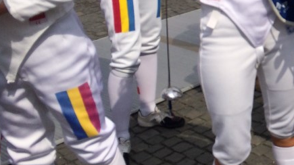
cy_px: 18
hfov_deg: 25.1
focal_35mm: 77
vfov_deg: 15.5
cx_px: 343
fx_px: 600
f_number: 2.2
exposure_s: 1/5128
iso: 40
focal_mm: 4.12
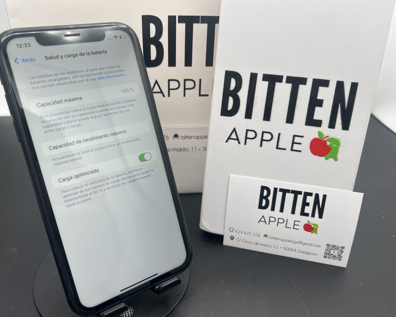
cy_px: 159
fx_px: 328
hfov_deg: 62.2
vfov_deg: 51.5
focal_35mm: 28
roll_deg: -1.4
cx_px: 194
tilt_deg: -33.5
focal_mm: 5.7
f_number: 1.5
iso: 50
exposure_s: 1/411
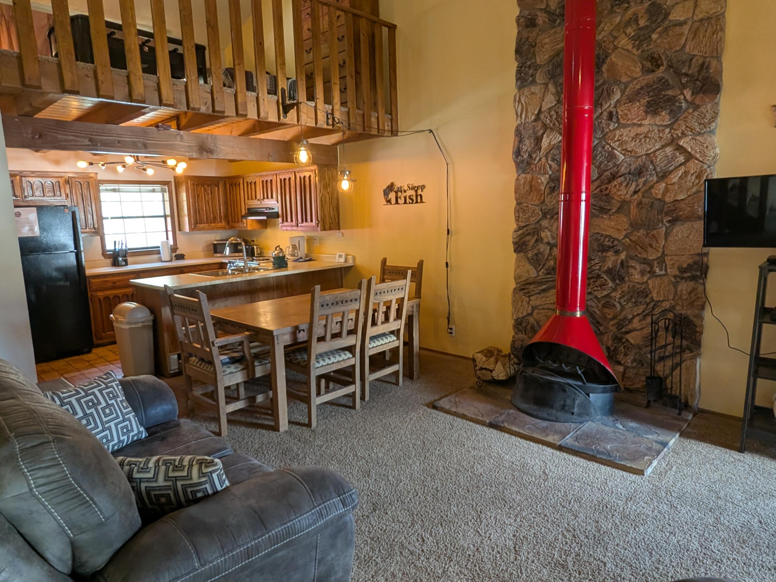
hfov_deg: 94.5
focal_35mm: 16
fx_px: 359
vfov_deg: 78.1
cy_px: 291
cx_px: 388
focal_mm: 2.22
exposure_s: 1/82.4
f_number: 2.2
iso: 164
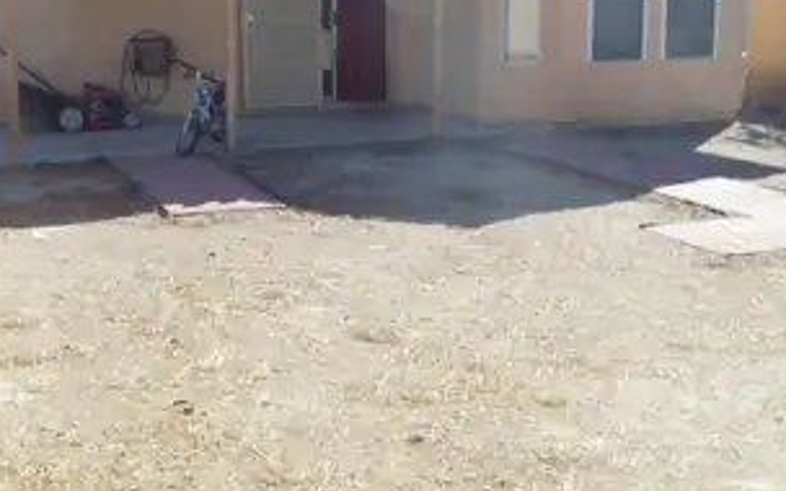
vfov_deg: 24.2
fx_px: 1135
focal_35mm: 53
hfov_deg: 38.1
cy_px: 147
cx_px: 328
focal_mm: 6.8
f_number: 3.6
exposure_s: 1/500
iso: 125
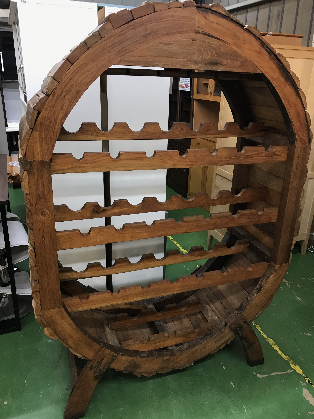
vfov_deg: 63.4
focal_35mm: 28
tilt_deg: -20.0
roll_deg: -1.2
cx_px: 157
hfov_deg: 49.7
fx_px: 339
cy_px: 210
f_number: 1.8
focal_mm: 3.99
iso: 40
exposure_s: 1/17
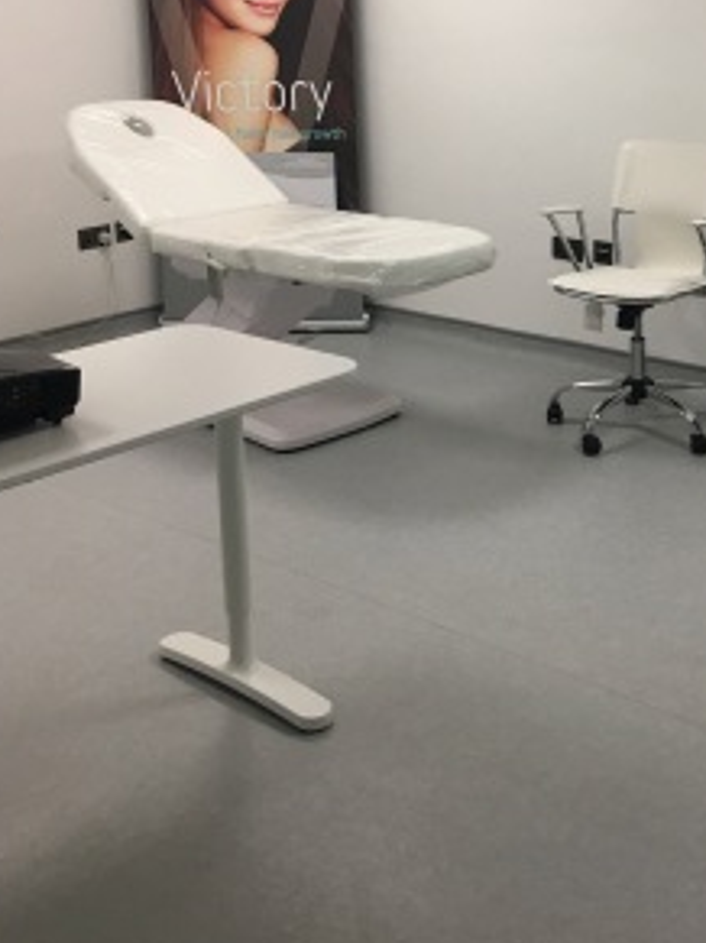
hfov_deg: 28.0
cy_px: 240
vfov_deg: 36.7
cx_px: 547
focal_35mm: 51
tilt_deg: -9.0
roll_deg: -0.2
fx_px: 1388
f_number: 2.2
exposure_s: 1/33
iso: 25
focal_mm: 4.15
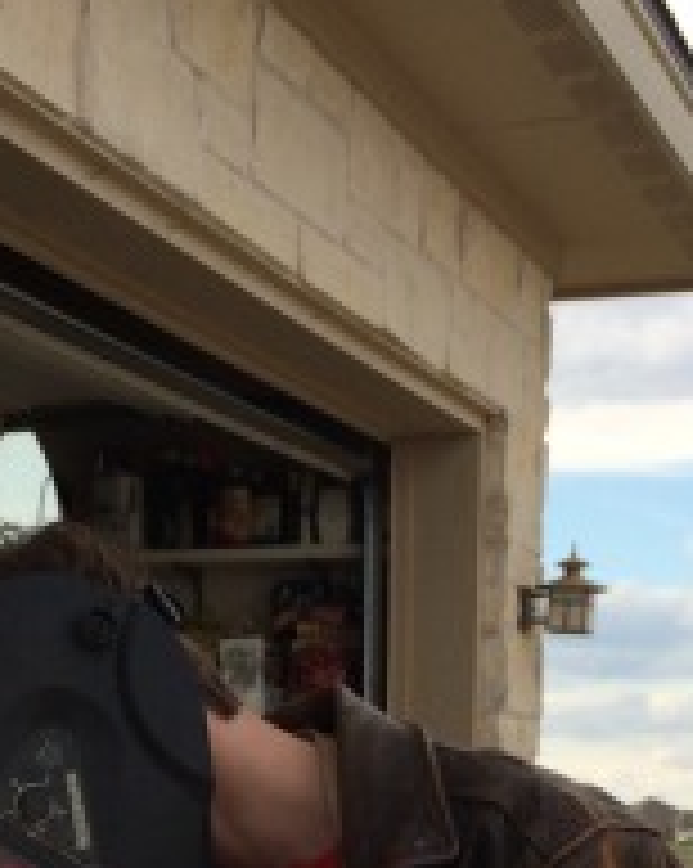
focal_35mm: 94
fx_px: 2414
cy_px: 1052
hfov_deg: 16.3
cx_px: 198
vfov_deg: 19.2
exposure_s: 1/892
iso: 32
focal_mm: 4.15
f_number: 2.2
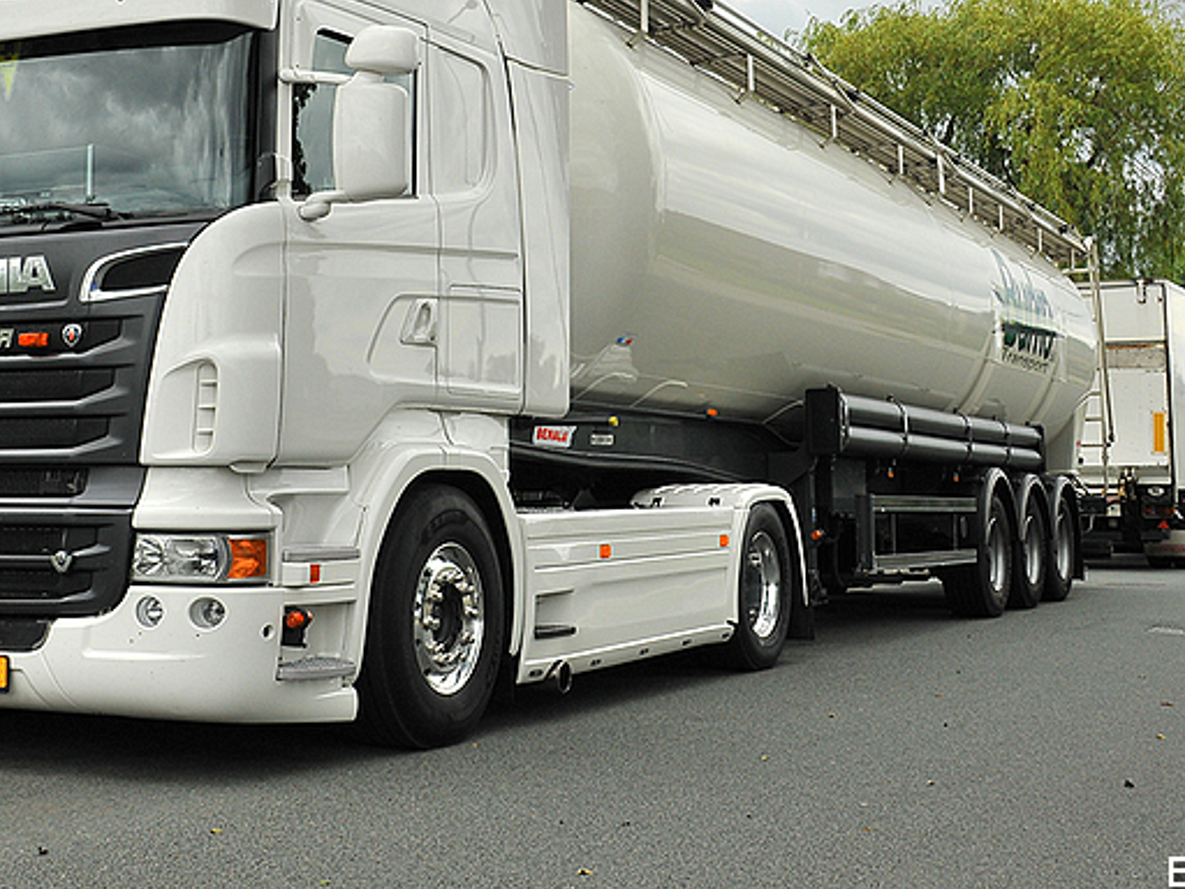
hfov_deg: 35.4
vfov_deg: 26.8
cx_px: 474
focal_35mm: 54
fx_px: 1849
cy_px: 281
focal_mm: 24
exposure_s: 1/320
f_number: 9
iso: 320
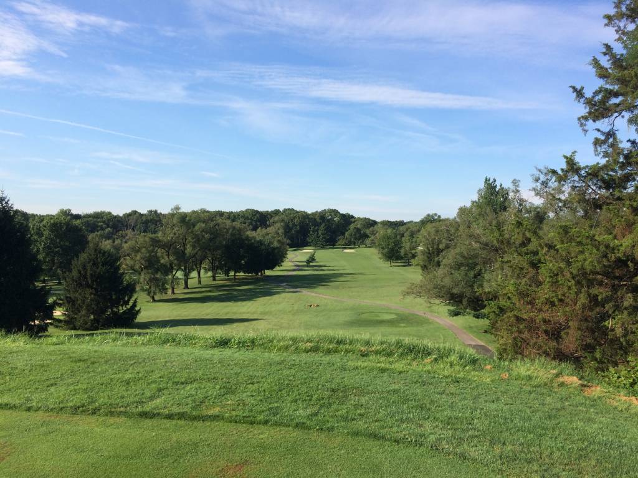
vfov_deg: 48.2
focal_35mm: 29
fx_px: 534
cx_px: 319
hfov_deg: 61.7
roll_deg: -1.9
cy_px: 239
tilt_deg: -3.1
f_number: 2.2
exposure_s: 1/1466
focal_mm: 4.15
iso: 32
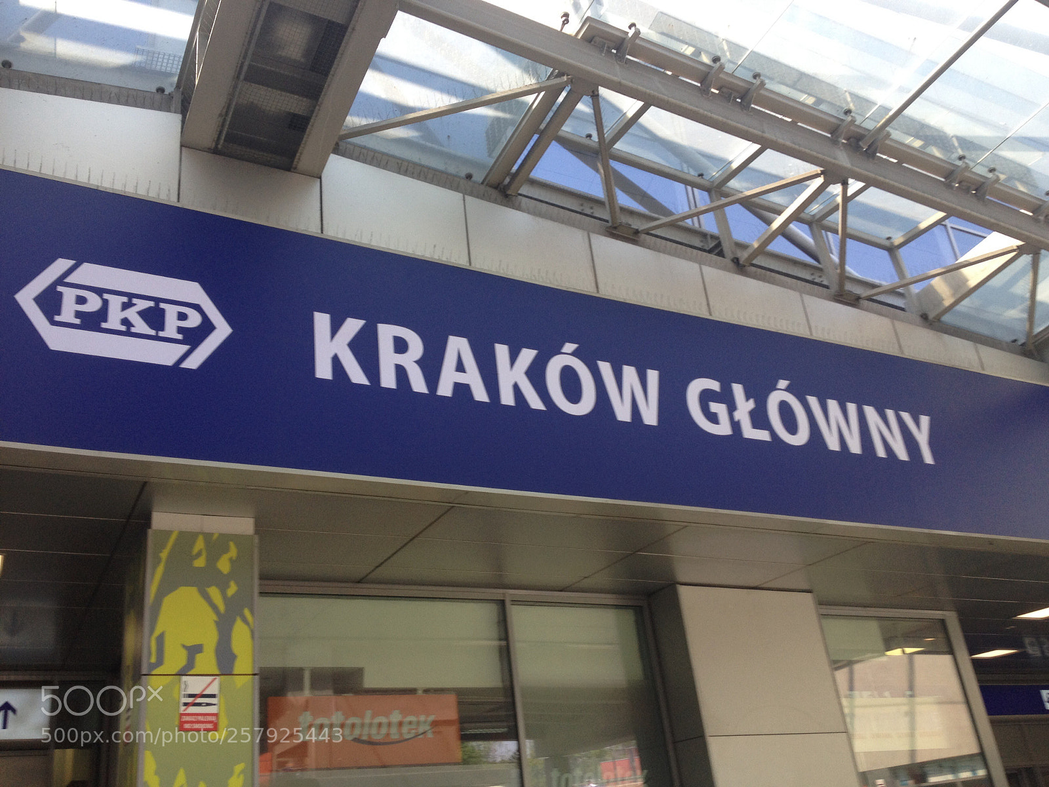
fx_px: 1061
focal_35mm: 35
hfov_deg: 52.6
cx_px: 524
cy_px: 394
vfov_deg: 40.7
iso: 50
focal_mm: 4.28
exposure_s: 1/179
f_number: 2.4
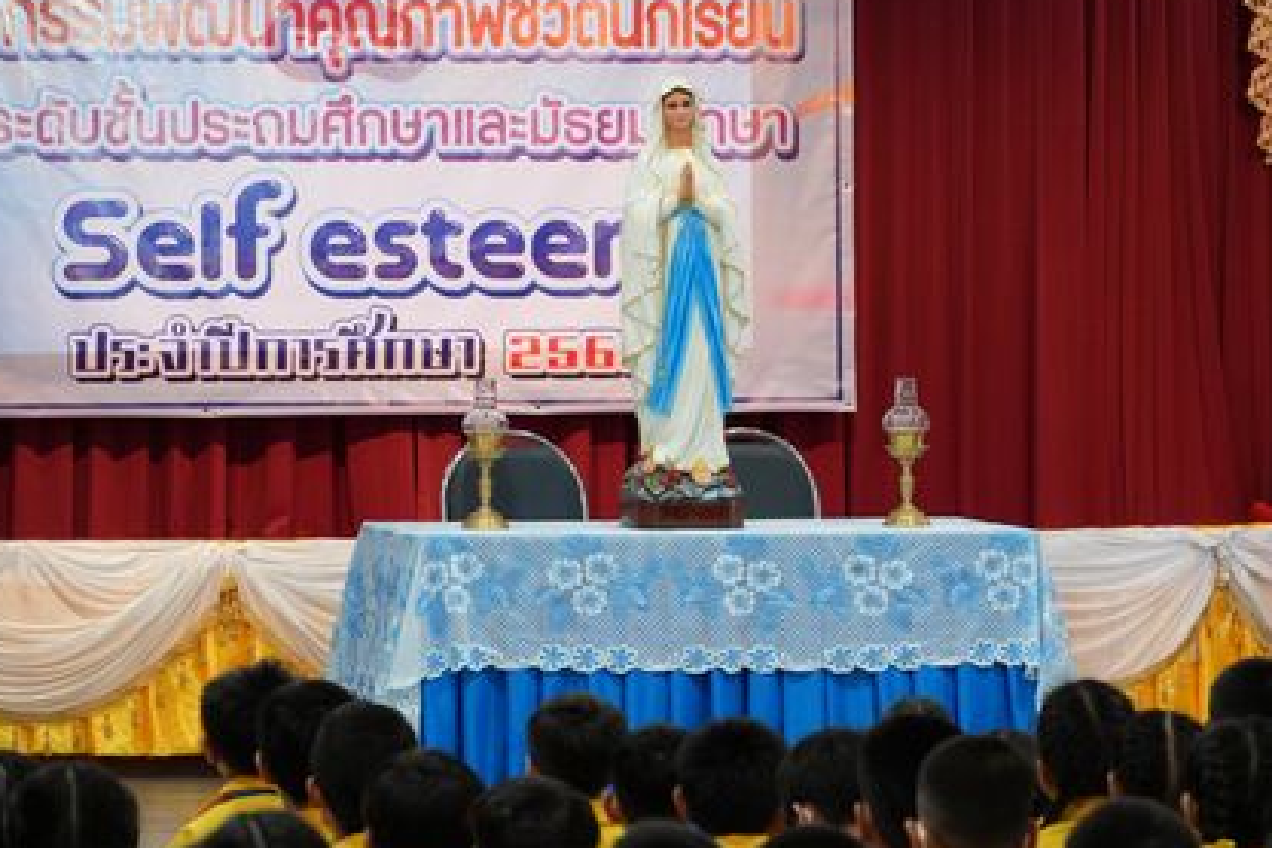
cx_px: 717
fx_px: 6607
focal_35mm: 187
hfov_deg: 11.0
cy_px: 462
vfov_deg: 7.3
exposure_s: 1/60
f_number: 6.3
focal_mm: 104
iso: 2500
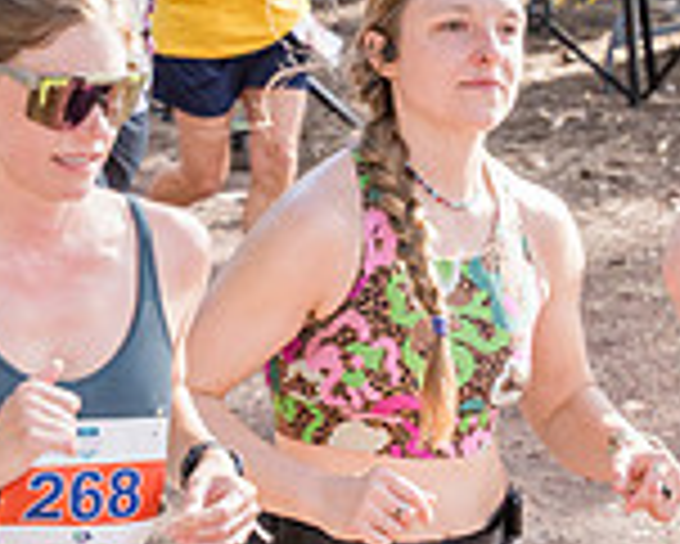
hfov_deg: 7.7
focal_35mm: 252
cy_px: 308
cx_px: 450
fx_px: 5075
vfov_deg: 6.1
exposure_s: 1/500
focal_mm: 70
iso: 800
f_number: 5
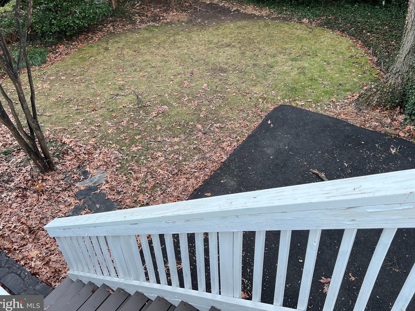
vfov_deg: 46.7
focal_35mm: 30
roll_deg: +2.8
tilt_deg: -39.2
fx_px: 360
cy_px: 135
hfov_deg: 59.9
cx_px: 225
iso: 125
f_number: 1.5
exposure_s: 1/112
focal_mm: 5.7
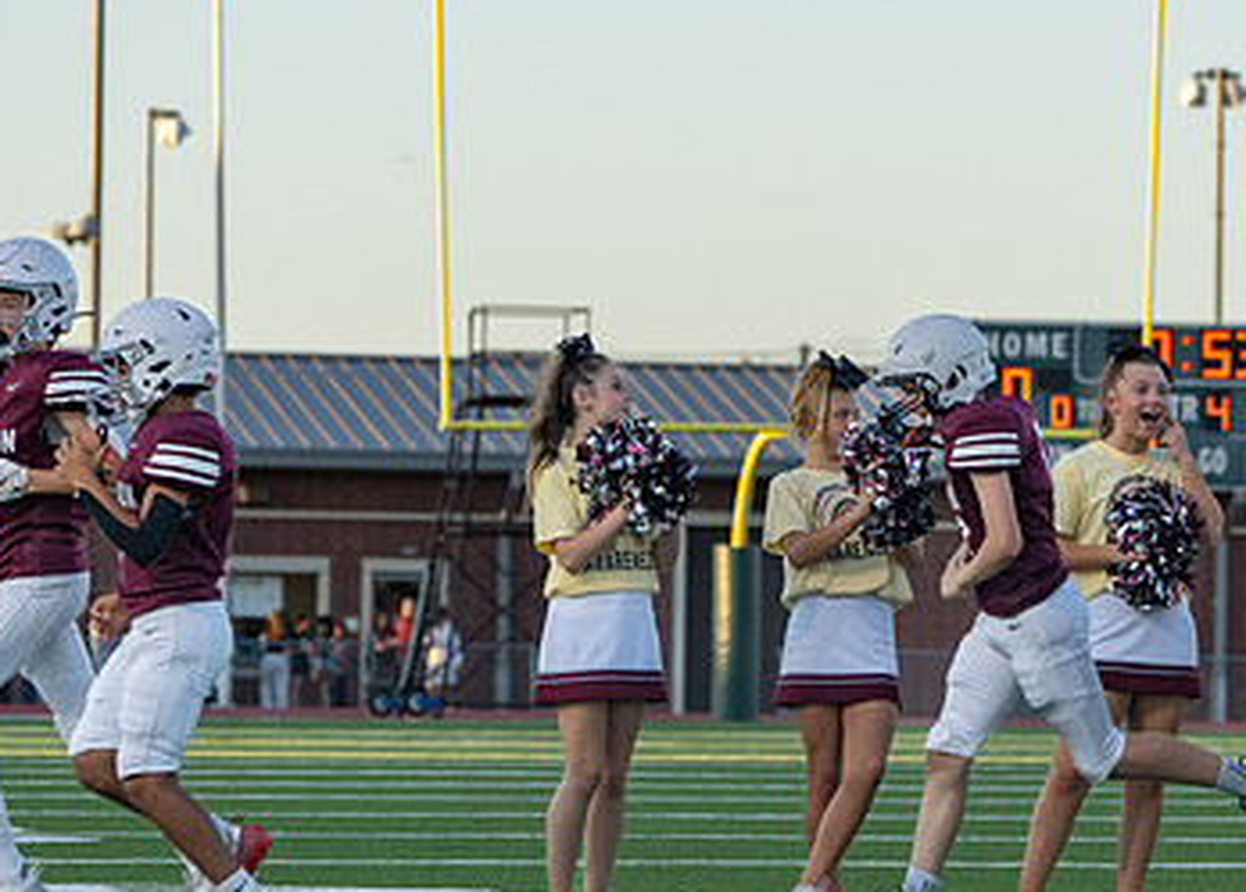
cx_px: 824
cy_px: 580
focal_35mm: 263
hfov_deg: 7.7
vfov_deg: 5.5
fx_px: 9312
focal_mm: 150
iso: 800
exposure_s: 1/1250
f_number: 5.6
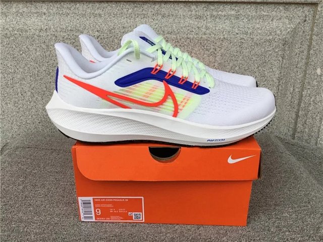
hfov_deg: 58.4
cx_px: 162
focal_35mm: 31
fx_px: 289
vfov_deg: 45.4
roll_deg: -0.4
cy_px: 121
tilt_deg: -20.2
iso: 25
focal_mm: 3.3
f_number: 2.4
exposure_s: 1/116
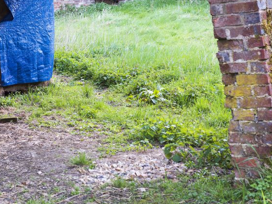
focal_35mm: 88
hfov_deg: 22.0
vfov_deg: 16.6
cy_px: 32
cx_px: 64
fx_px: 692
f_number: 2.8
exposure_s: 1/125
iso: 160
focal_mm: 26
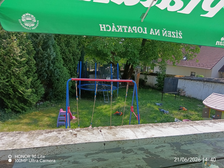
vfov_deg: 51.4
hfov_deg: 65.3
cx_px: 112
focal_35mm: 27
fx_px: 175
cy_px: 84
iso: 100
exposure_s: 1/583
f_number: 1.9
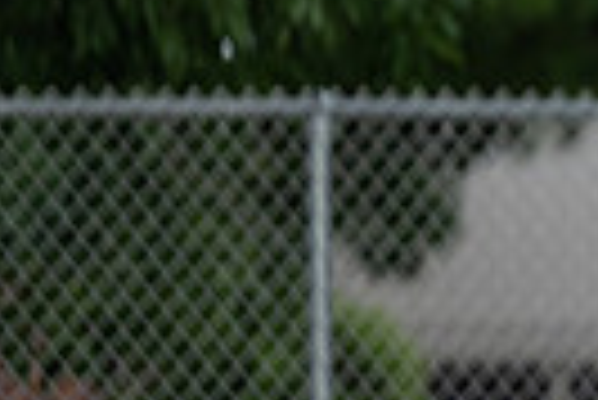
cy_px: 675
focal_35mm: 1190
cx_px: 1480
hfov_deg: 1.7
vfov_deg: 1.2
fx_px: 19789
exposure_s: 1/1600
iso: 320
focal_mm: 200
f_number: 2.8
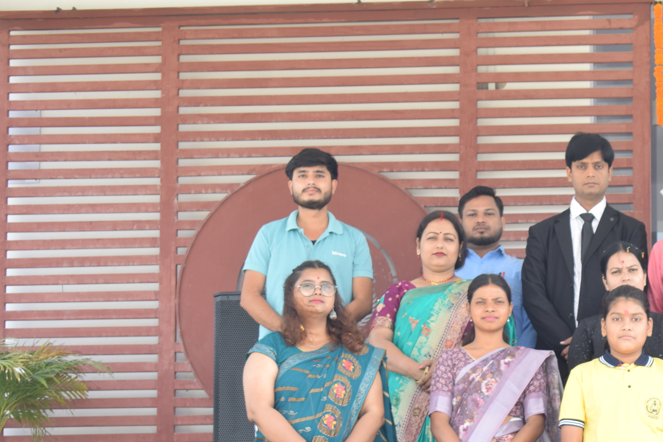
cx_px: 636
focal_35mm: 144
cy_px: 402
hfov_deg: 14.1
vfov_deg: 9.5
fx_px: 2652
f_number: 5.6
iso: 250
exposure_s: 1/100
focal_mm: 50
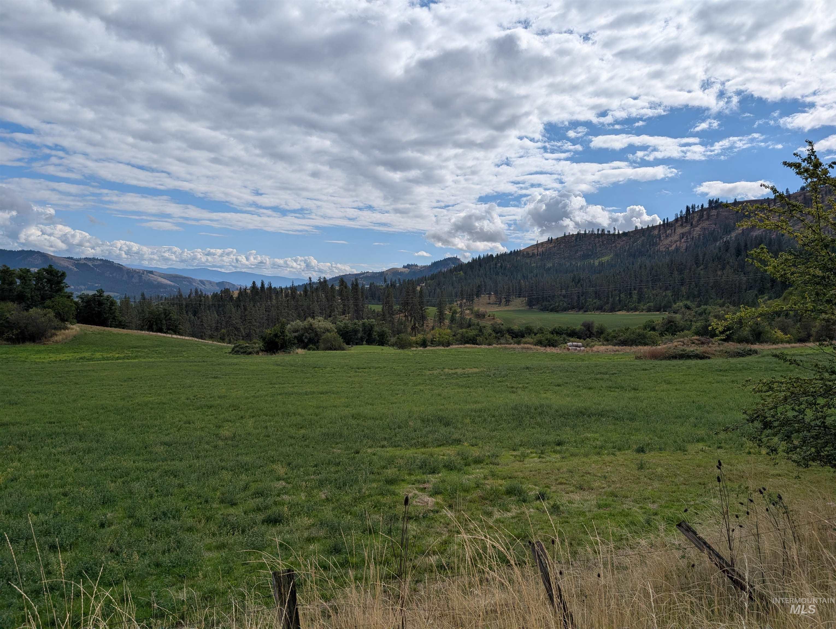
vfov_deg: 56.9
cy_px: 314
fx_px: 580
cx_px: 418
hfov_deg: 71.5
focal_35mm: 24
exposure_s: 1/2604
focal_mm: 6.9
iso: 22
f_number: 1.68
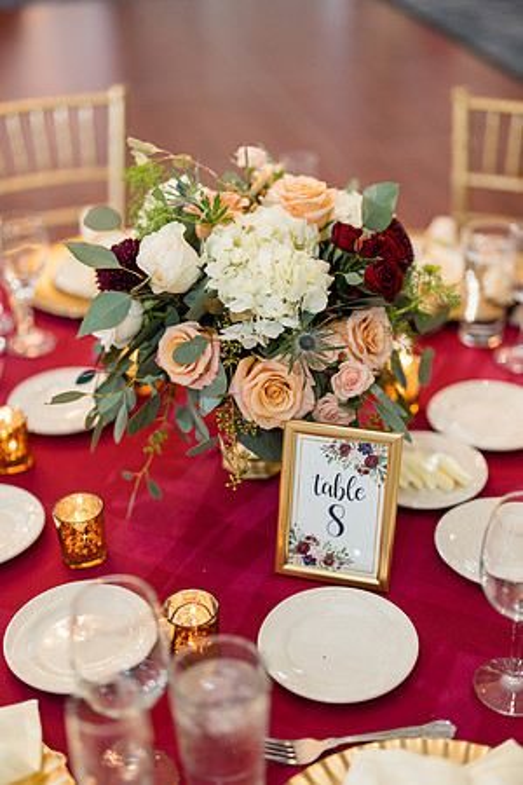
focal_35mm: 50
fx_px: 1089
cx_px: 262
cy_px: 392
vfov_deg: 39.6
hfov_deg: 27.0
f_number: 1.4
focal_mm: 50
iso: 500
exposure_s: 1/250
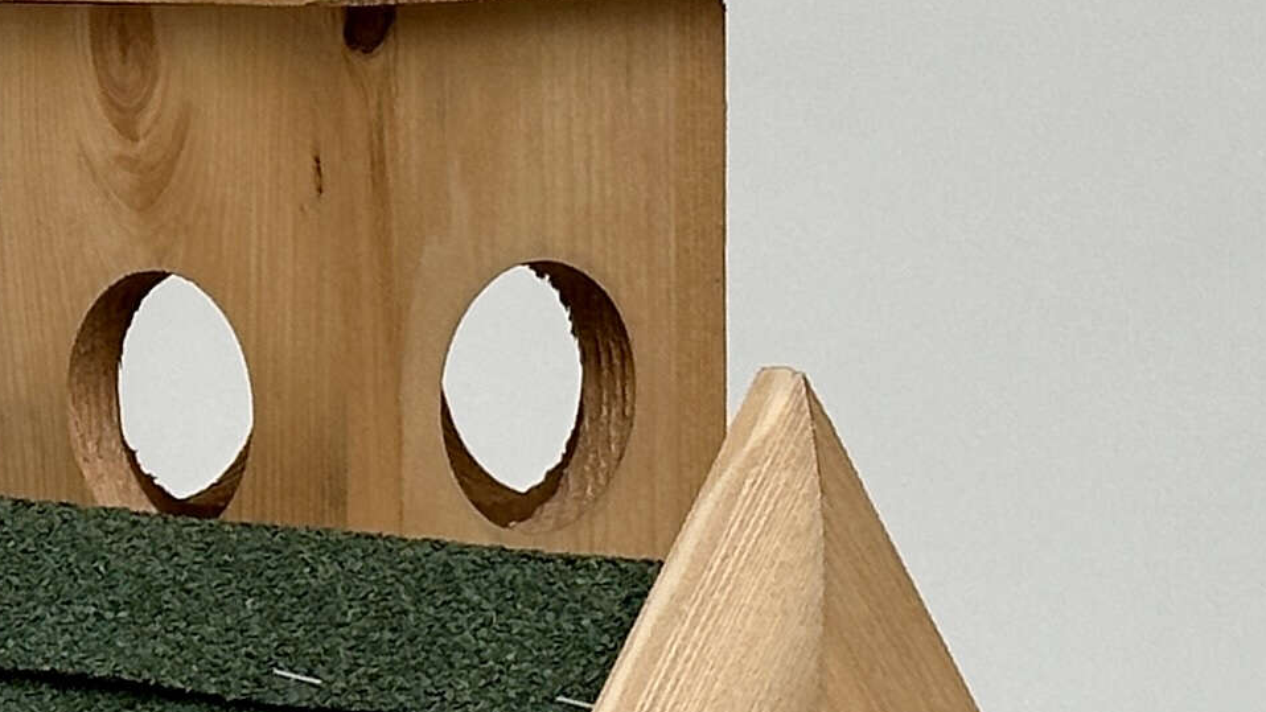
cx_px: -167
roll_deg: +1.3
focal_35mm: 220
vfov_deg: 5.5
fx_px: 7386
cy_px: 890
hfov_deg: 9.7
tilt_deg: -8.7
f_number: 1.78
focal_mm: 6.86
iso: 50
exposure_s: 1/158
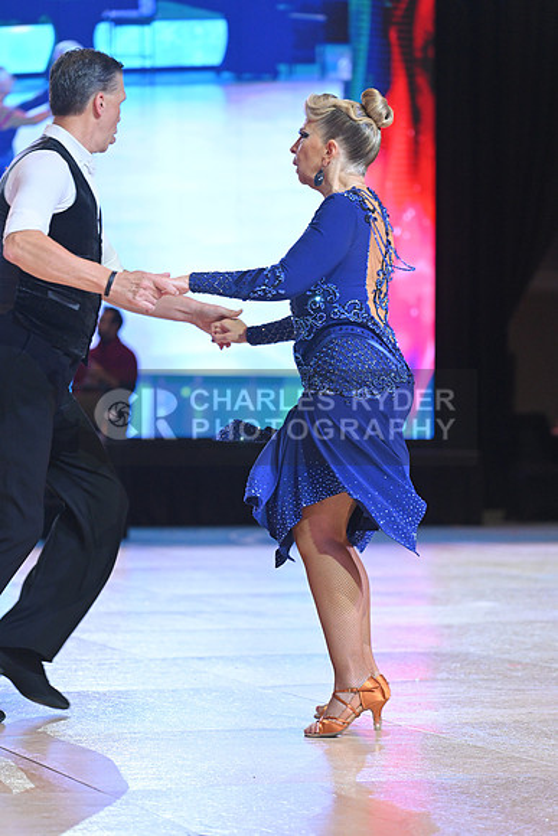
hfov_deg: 11.2
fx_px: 2835
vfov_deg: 16.8
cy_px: 418
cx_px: 279
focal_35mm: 122
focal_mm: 122
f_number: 4
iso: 2000
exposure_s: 1/320
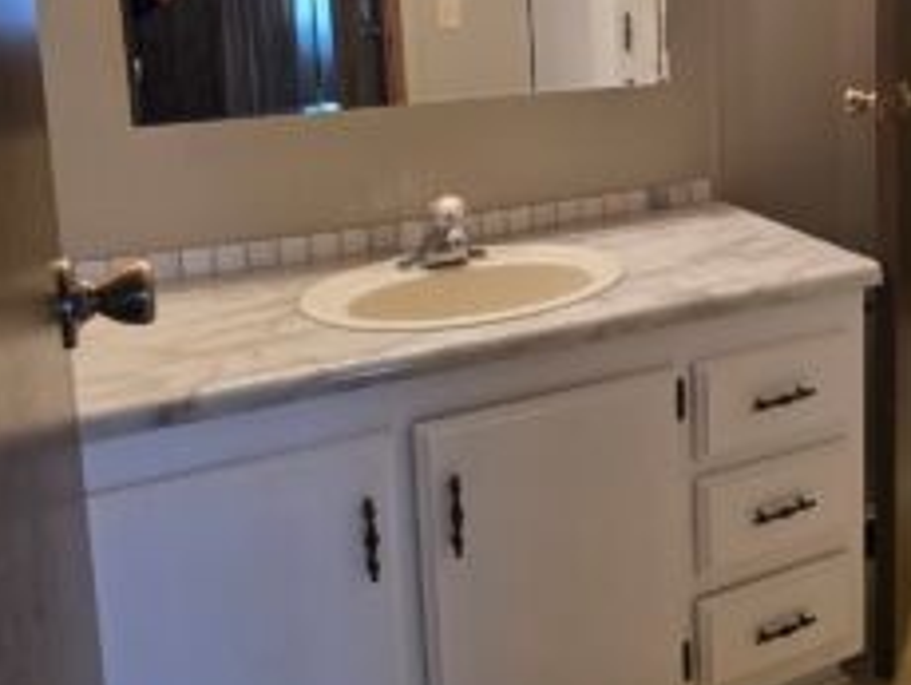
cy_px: 131
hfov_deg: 45.0
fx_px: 1054
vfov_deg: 34.8
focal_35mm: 40
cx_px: 697
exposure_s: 1/120
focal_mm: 6.3
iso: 200
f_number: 1.7
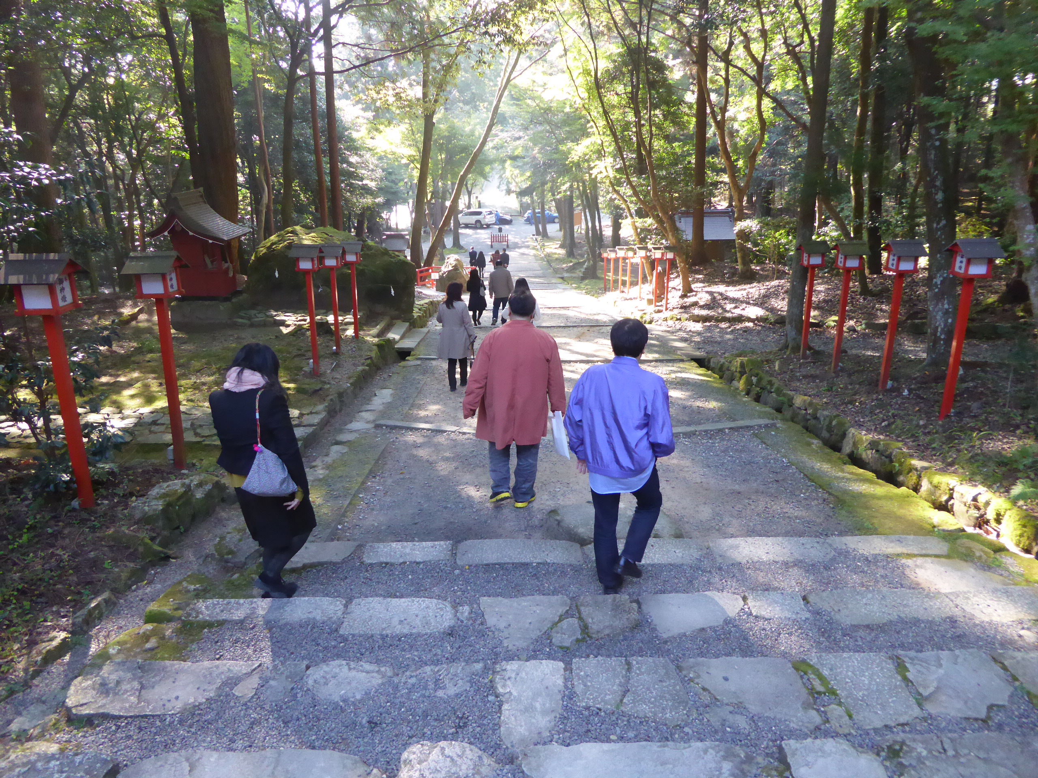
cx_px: 519
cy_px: 389
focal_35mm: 25
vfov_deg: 54.9
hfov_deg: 69.4
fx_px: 750
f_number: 3.3
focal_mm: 4.3
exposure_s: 1/125
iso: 640
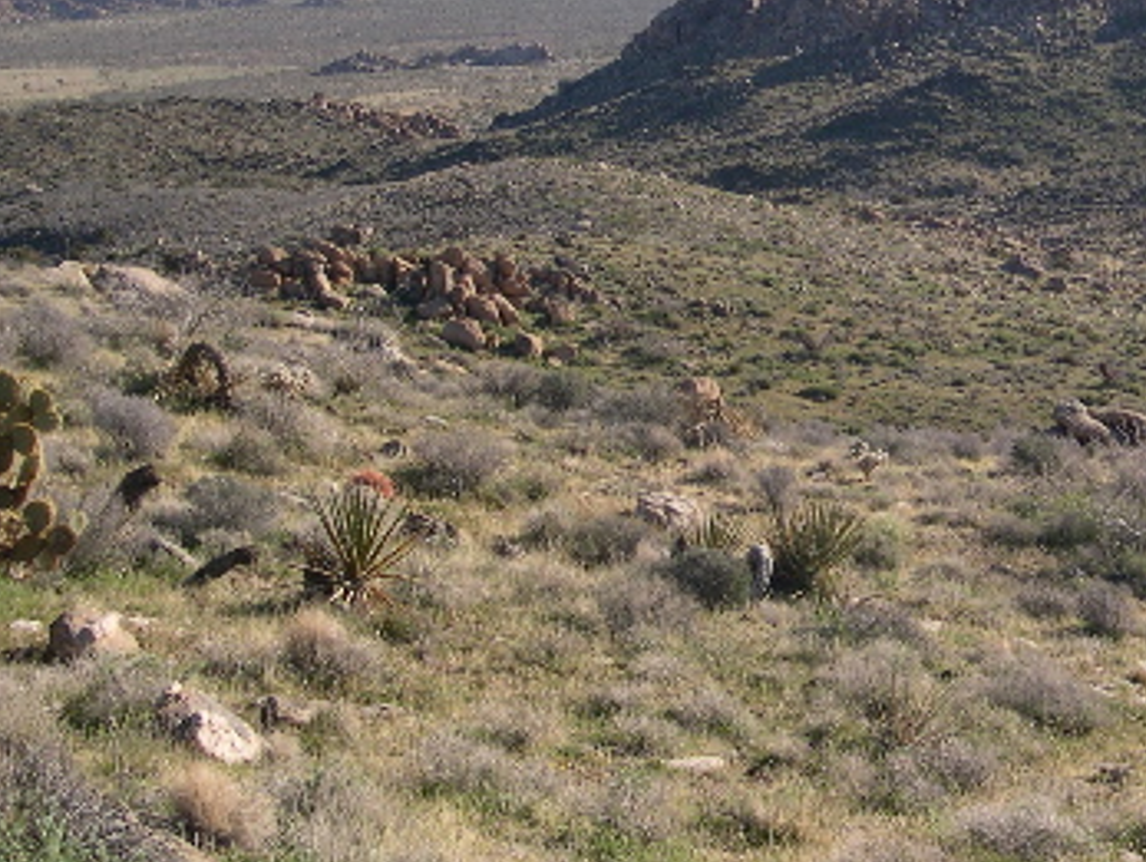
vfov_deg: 20.9
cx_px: 938
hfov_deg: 27.1
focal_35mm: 70
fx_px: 2320
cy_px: 208
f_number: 7.6
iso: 100
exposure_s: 1/189
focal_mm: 8
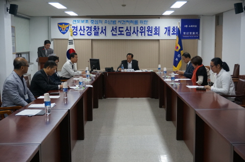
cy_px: 81
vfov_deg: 27.1
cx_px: 122
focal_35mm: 50
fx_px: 336
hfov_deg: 40.0
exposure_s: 1/60
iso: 800
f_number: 5
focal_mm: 33
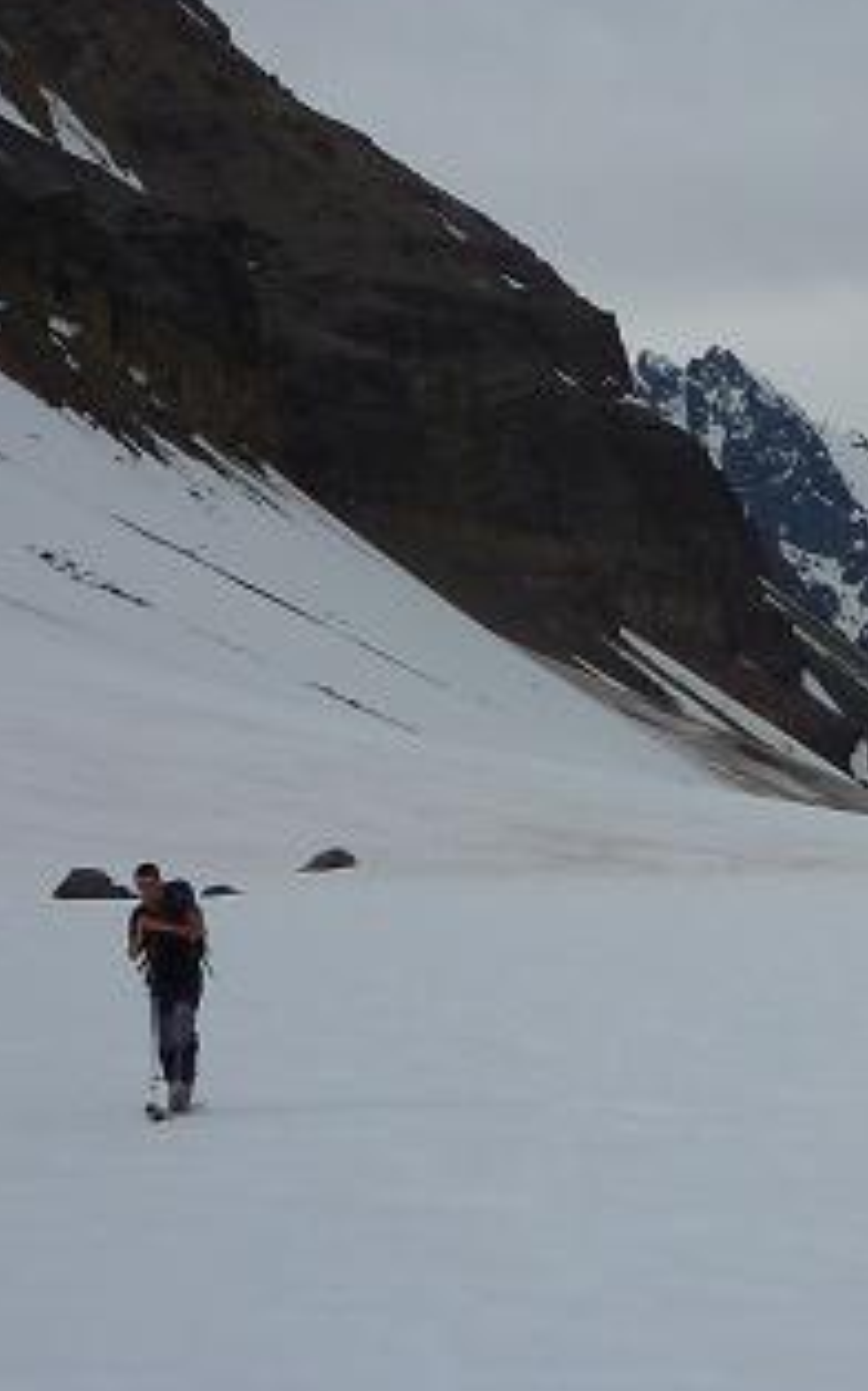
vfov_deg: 25.8
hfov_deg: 15.5
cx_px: 1134
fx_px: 3031
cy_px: 585
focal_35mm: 80
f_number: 6.3
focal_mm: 5.2
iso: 80
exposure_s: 1/800
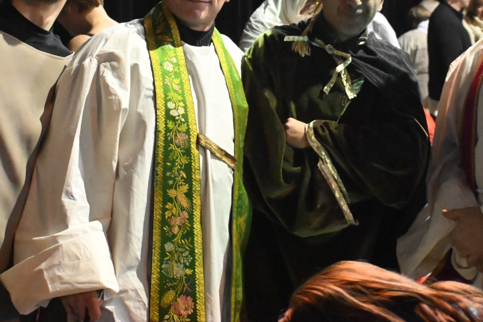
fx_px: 1117
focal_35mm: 83
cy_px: 63
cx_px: 309
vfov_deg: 16.3
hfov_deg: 24.3
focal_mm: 32.5
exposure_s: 1/40
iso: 12800
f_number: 5
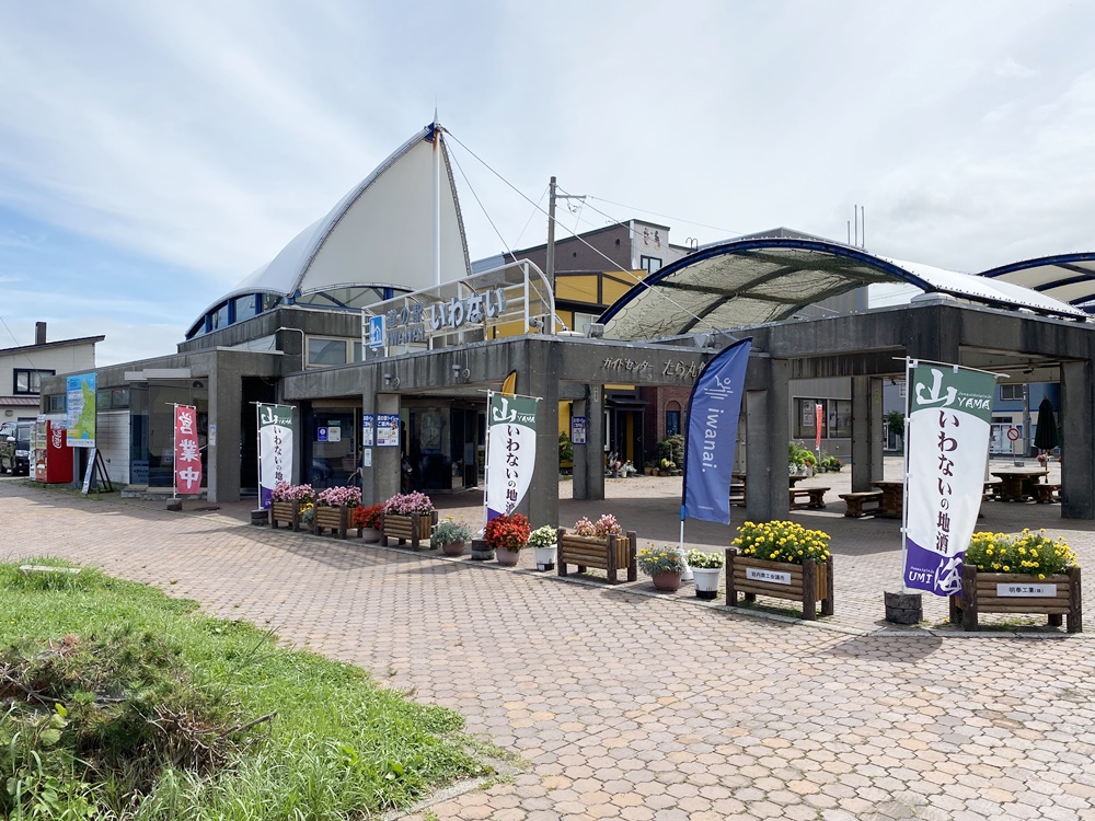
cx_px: 548
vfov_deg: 53.1
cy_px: 410
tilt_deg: +0.7
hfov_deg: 67.3
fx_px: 822
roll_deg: +0.2
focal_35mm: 26
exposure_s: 1/5236
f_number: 1.8
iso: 32
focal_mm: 4.25
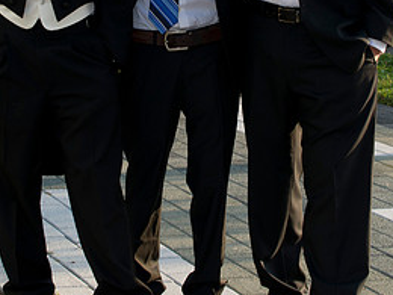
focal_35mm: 176
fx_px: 1998
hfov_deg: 11.2
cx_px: 172
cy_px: 18
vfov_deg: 8.4
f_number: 8
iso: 200
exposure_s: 1/80
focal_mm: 82
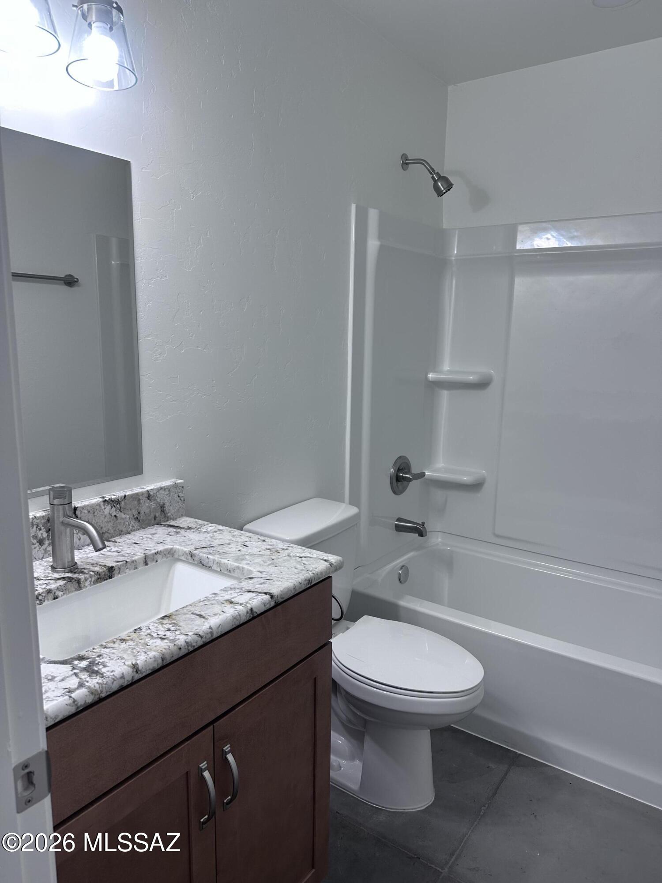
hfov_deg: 56.8
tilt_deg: -9.7
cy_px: 442
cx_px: 331
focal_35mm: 24
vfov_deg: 71.6
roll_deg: -1.7
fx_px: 612
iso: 64
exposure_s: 1/120
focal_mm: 6.86
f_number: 1.78
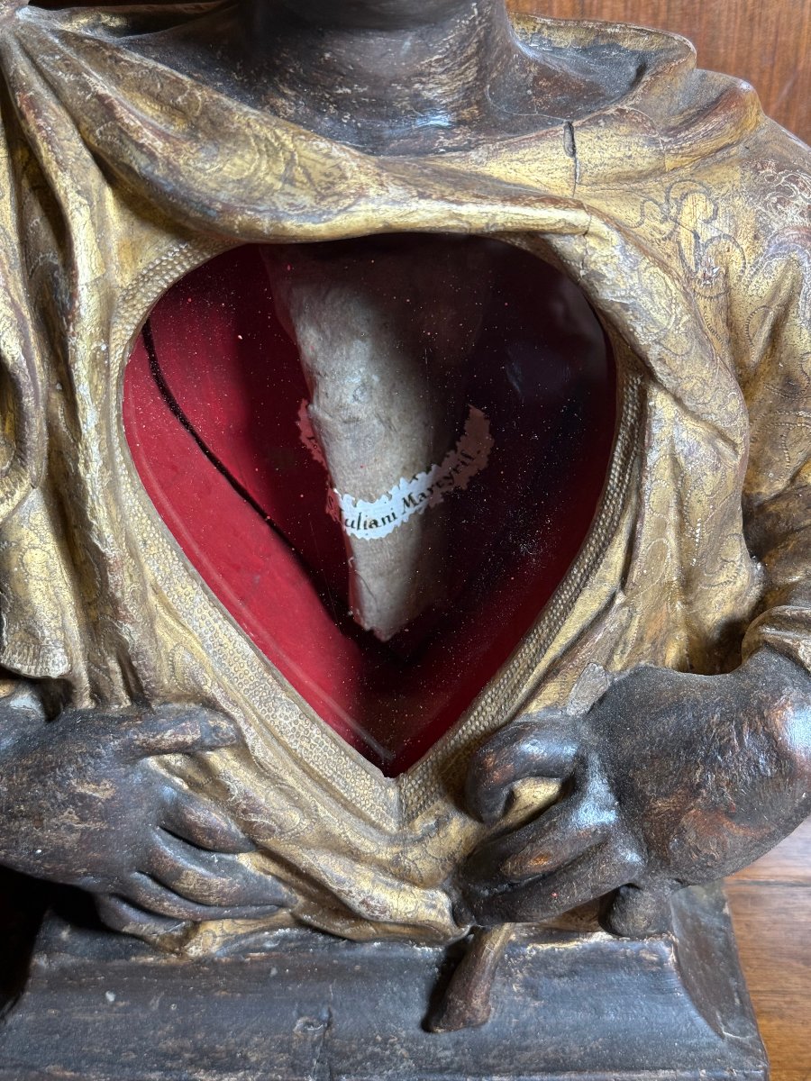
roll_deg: -1.5
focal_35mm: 48
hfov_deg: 30.3
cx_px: 406
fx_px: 1499
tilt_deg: -22.9
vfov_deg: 39.7
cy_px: 540
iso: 100
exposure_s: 1/60
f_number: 1.78
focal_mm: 6.76
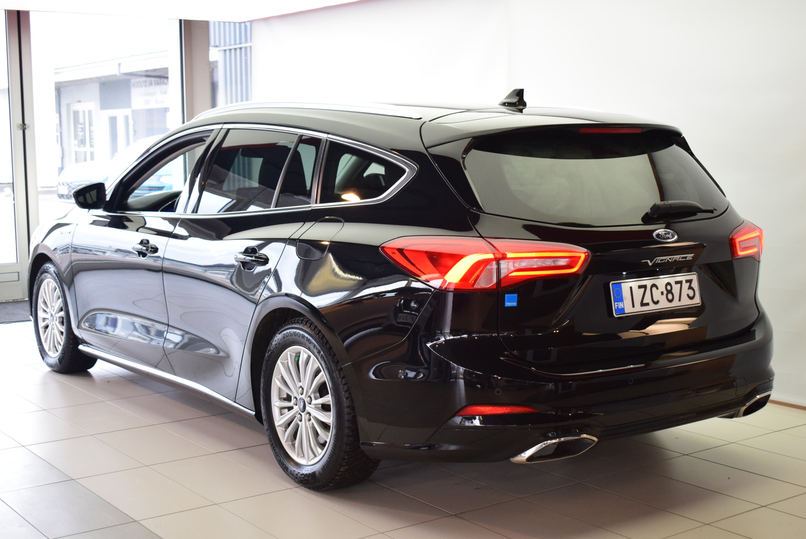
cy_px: 270
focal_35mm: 51
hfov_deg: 38.9
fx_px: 1143
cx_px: 403
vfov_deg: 26.5
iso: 1600
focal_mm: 34
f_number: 4.5
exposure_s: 1/200
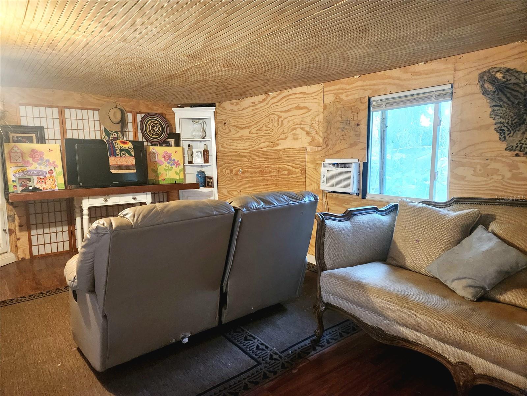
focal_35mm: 23
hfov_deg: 73.9
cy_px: 198
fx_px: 350
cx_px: 264
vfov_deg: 58.9
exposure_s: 1/120
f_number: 1.8
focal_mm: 5.4
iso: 1000
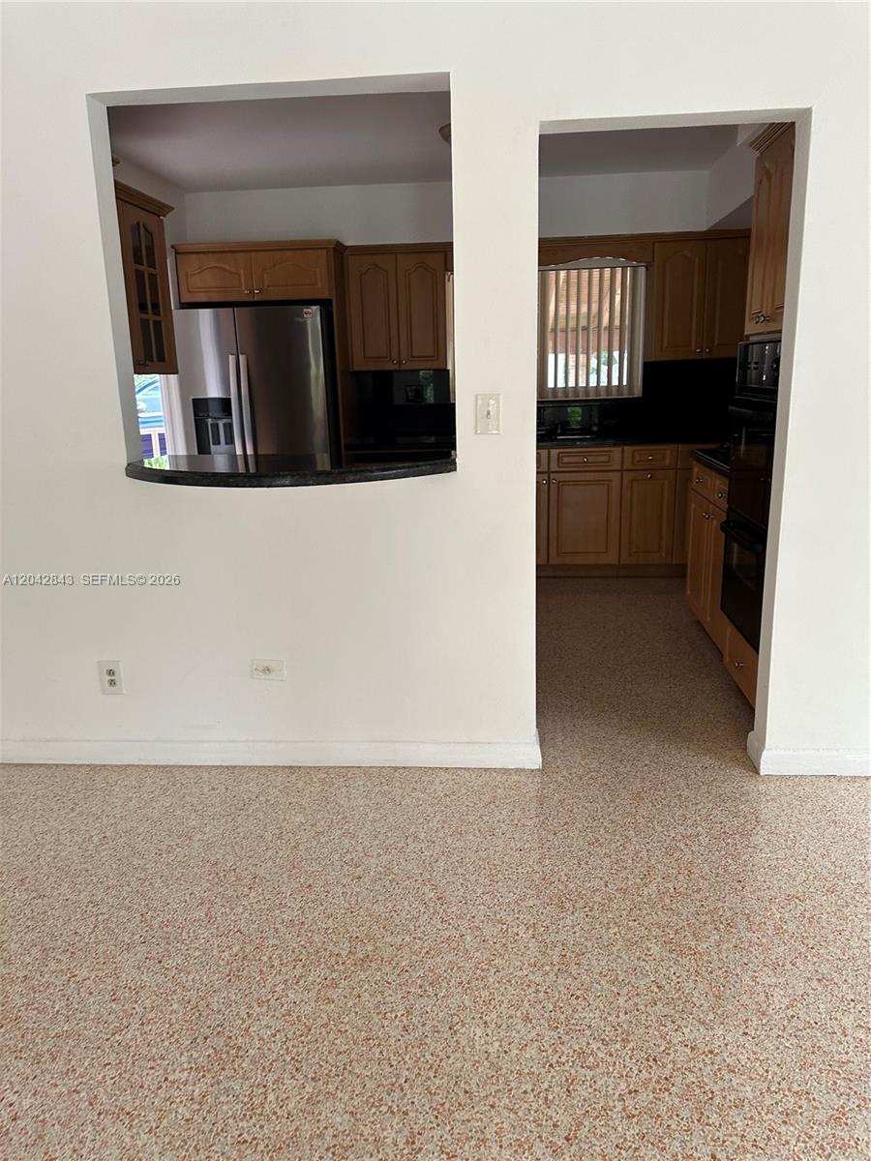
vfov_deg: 71.6
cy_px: 580
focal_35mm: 24
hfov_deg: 56.8
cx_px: 436
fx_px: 805
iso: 160
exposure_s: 1/121
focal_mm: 6.86
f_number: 1.78
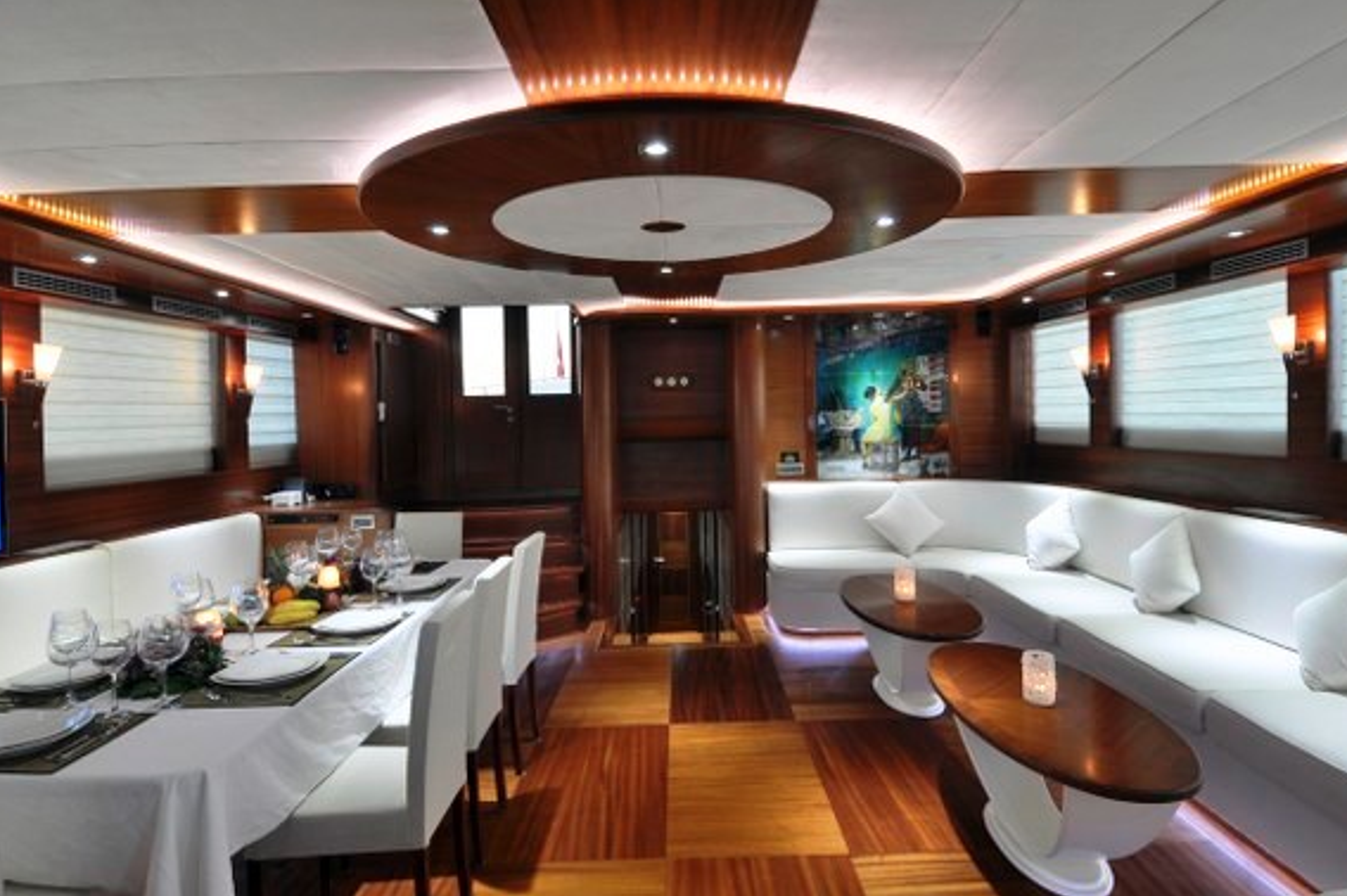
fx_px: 710
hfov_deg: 86.9
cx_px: 688
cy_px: 461
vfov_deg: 64.5
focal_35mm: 19
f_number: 7.1
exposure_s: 1/1.6
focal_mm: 12
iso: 200
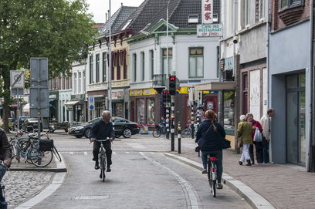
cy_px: 121
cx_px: 97
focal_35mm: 106
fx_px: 926
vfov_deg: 12.9
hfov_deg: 19.2
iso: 200
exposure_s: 1/250
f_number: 8
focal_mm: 48
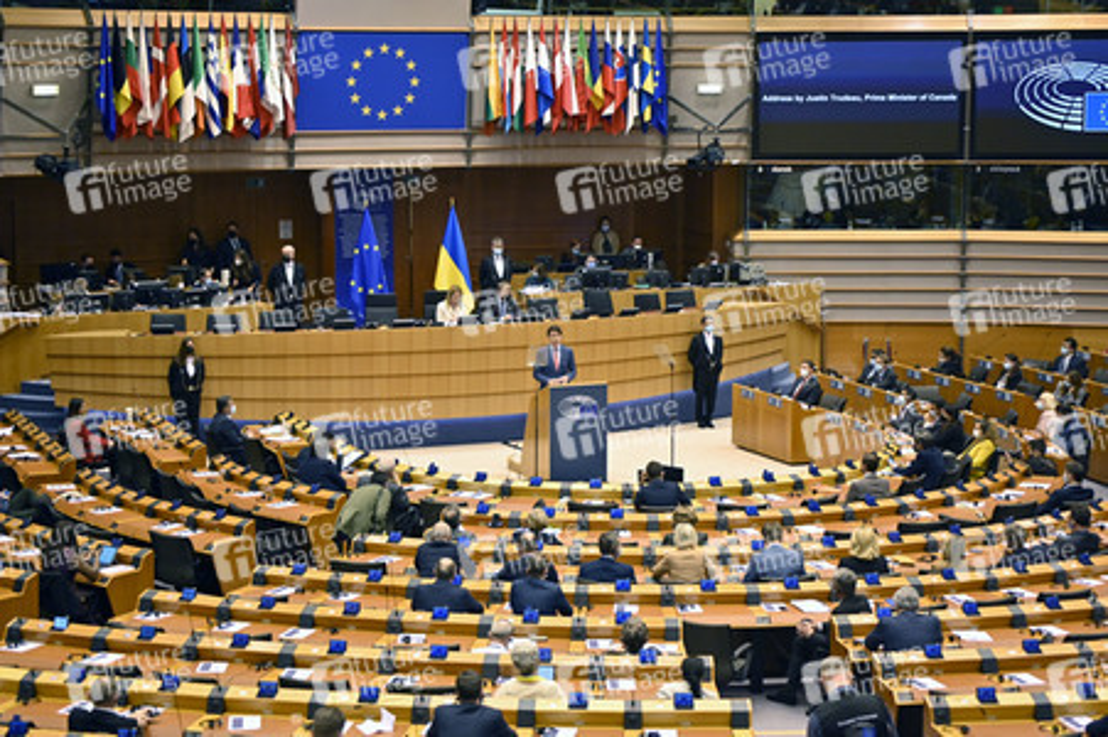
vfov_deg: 18.9
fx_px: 2214
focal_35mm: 72
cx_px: 554
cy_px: 368
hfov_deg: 28.1
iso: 2000
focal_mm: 72
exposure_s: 1/320
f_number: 4.8
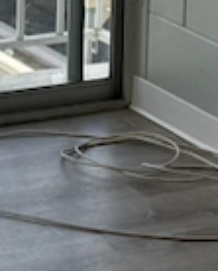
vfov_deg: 8.7
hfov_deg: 7.1
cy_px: -82
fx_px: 1744
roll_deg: -1.3
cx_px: -41
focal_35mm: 217
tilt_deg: -11.5
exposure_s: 1/1812
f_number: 1.78
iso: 80
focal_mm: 6.76
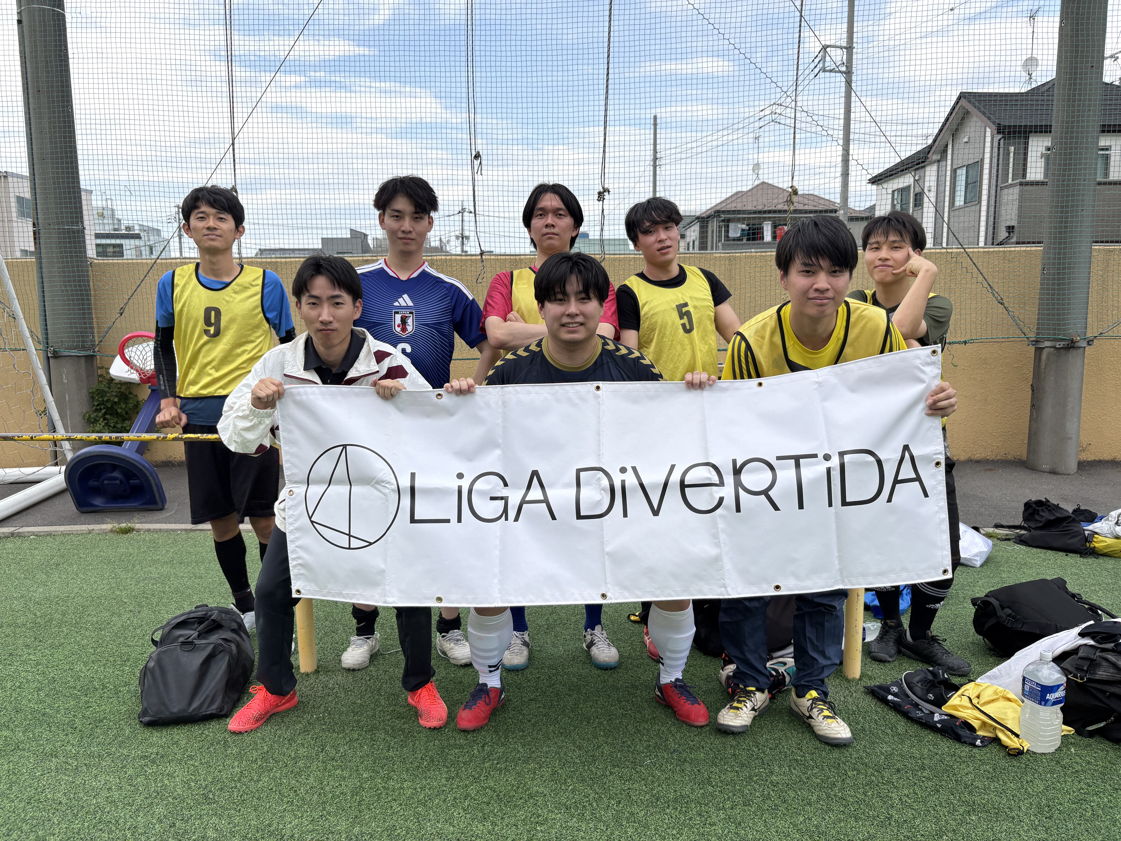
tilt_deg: -6.8
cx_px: 560
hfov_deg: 67.3
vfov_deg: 53.1
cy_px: 420
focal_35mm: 26
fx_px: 842
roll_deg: +0.5
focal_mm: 5.96
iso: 50
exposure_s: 1/1517
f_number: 1.6
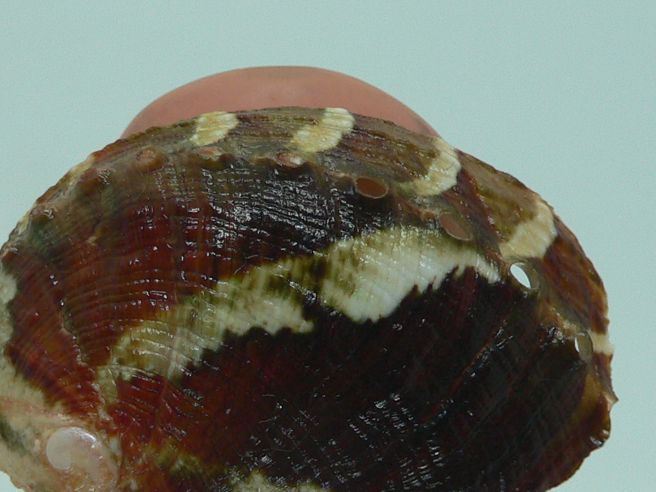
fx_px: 1327
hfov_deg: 27.7
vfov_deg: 20.7
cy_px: 405
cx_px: 273
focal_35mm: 70
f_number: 2.8
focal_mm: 4.6
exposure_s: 1/60
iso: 100
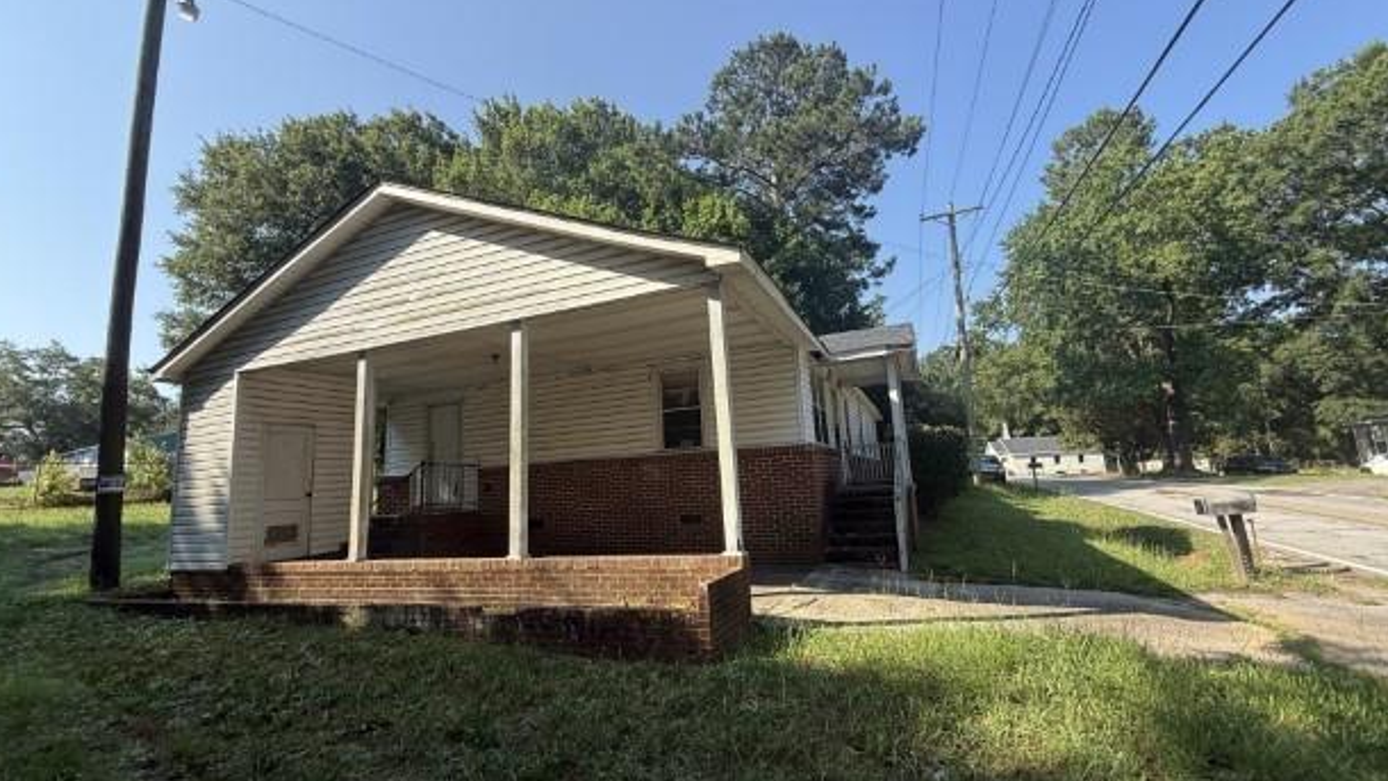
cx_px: 701
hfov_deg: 99.4
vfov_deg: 67.1
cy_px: 387
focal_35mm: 16
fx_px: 589
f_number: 2.2
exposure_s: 1/607
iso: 50
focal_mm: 2.22
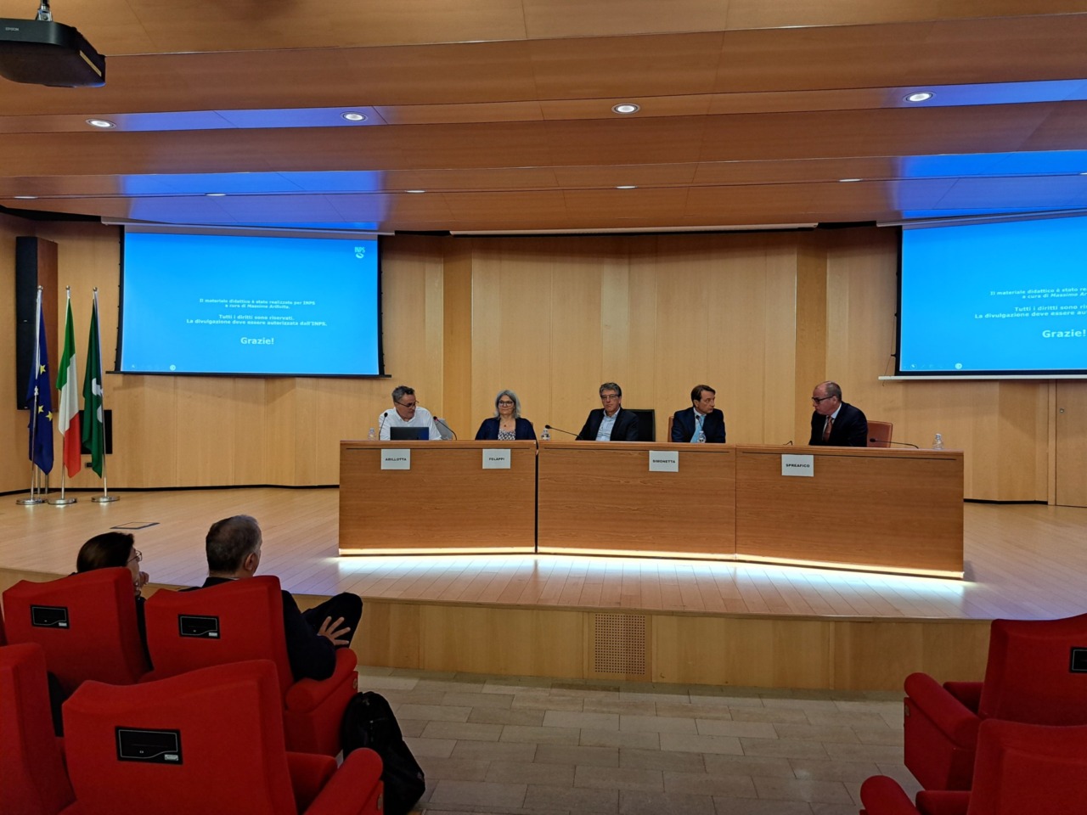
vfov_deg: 56.8
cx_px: 544
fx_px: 754
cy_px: 408
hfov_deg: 71.6
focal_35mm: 24
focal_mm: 5.23
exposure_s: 1/50
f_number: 1.8
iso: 125
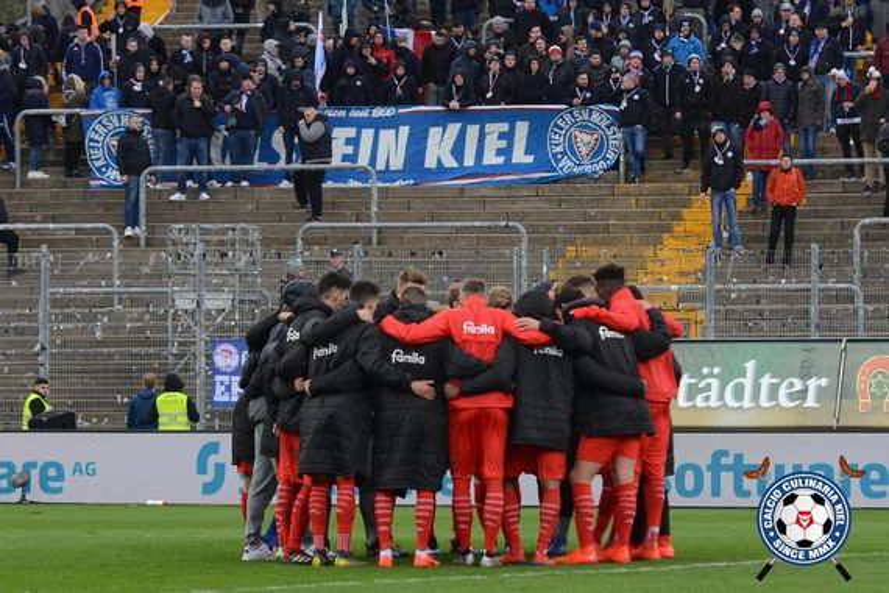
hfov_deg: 9.5
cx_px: 444
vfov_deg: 6.3
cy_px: 296
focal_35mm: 218
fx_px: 5371
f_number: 5
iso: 1000
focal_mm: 145
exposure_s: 1/800
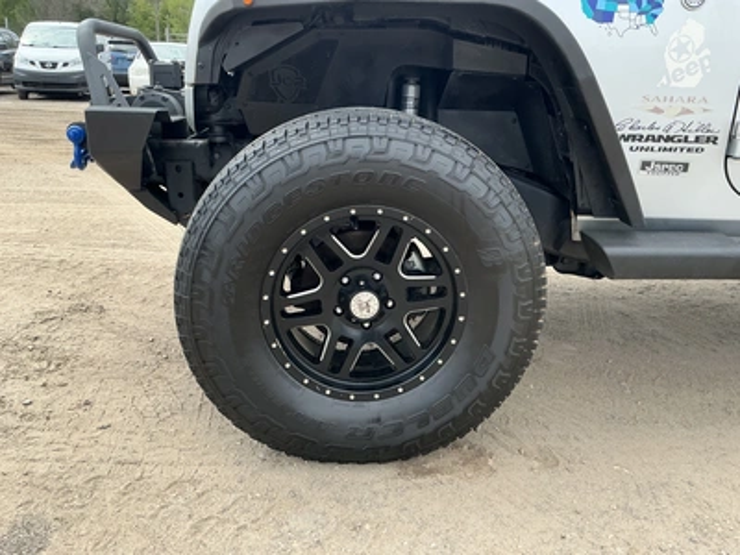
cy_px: 278
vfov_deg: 49.7
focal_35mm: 28
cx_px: 370
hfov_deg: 63.4
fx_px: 599
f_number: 1.8
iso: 25
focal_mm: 3
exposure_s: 1/551
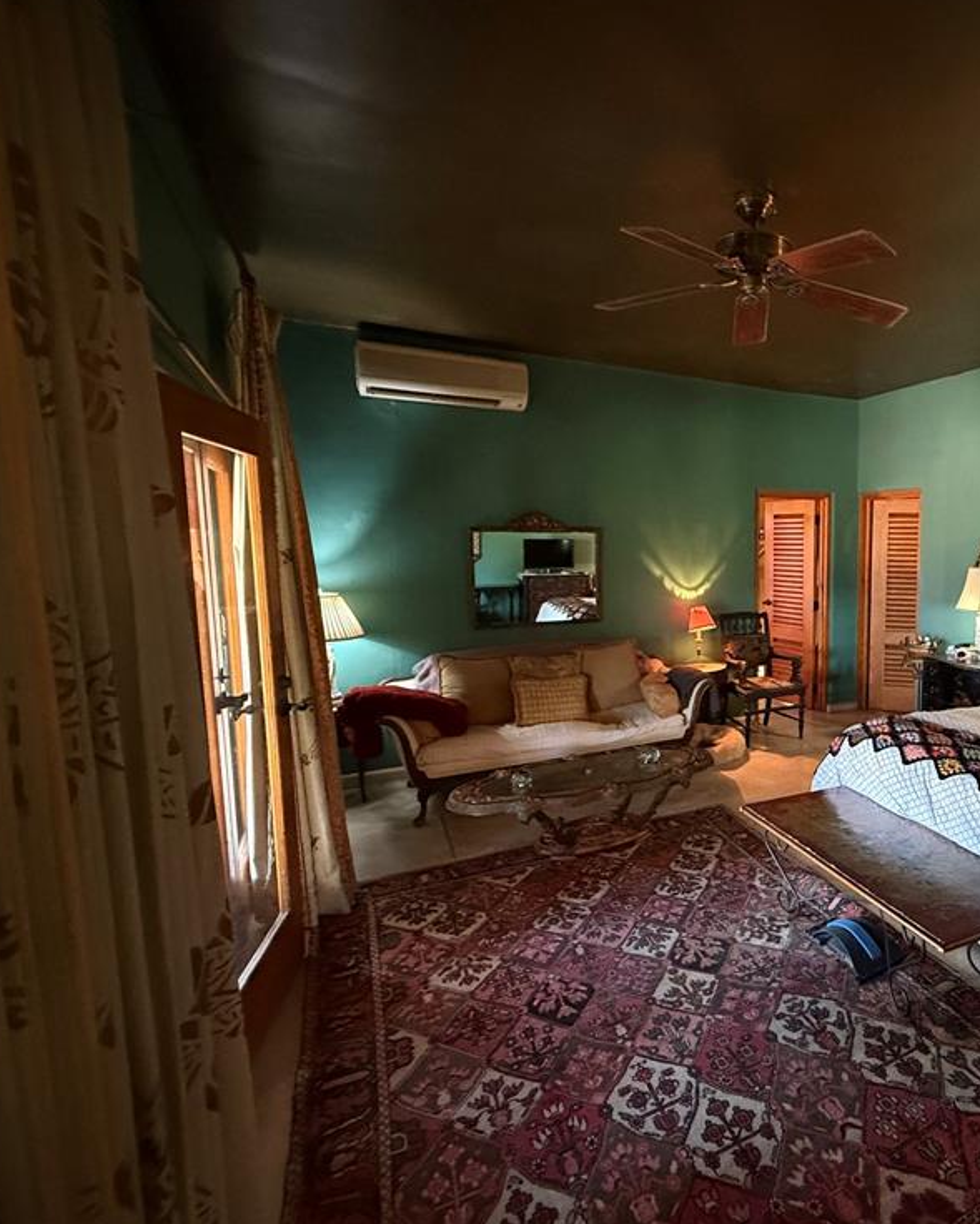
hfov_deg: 65.0
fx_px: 689
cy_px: 617
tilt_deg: -5.8
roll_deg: -0.5
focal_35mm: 19
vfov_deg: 83.3
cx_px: 774
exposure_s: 1/60
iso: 800
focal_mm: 2.22
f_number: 2.2
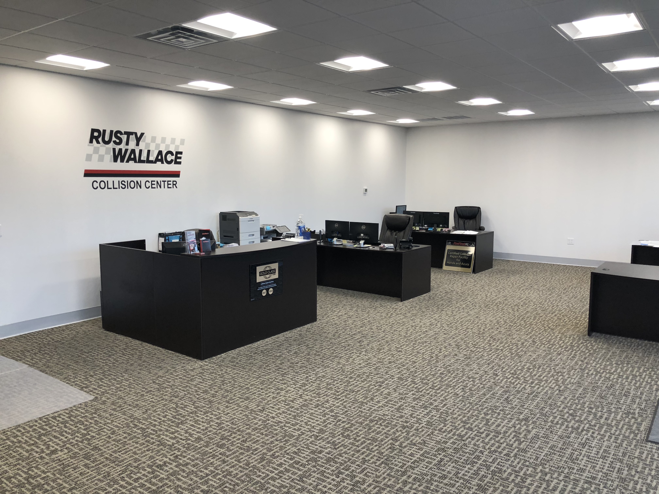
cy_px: 247
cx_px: 330
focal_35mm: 28
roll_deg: -0.8
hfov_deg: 63.4
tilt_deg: -6.6
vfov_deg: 49.7
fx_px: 533
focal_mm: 4
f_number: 1.8
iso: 25
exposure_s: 1/30
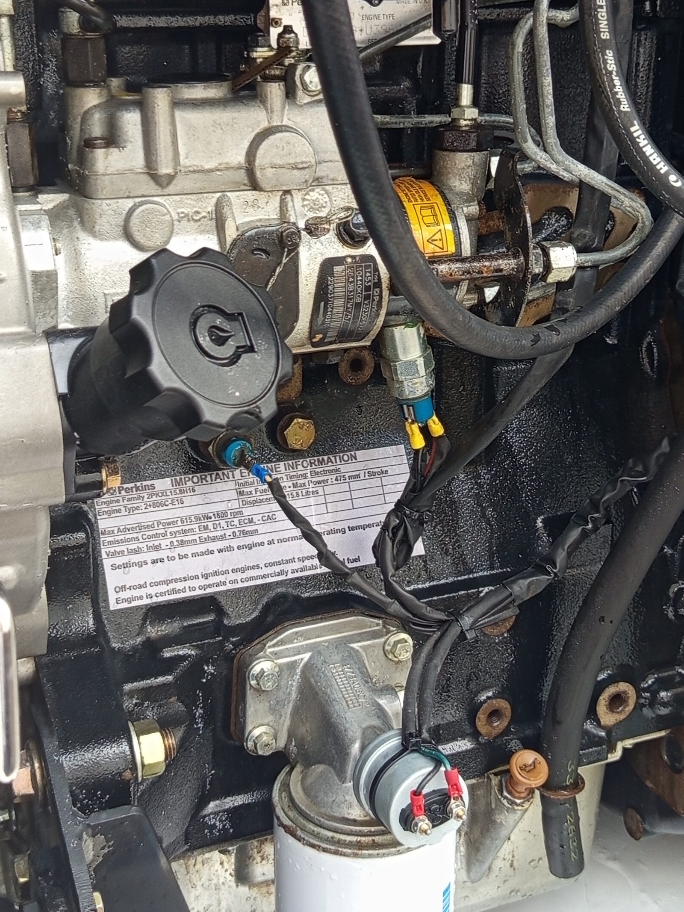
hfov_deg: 30.3
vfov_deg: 39.7
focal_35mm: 48
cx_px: 357
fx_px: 1264
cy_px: 448
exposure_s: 1/100
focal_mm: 5.24
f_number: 1.7
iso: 90
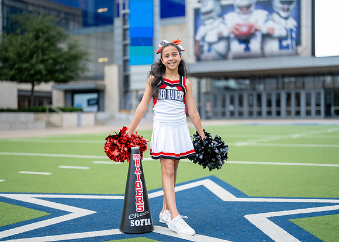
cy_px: 123
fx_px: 569
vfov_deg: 24.0
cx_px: 175
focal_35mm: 59
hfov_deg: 33.2
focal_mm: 50
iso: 160
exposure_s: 1/1250
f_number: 1.2
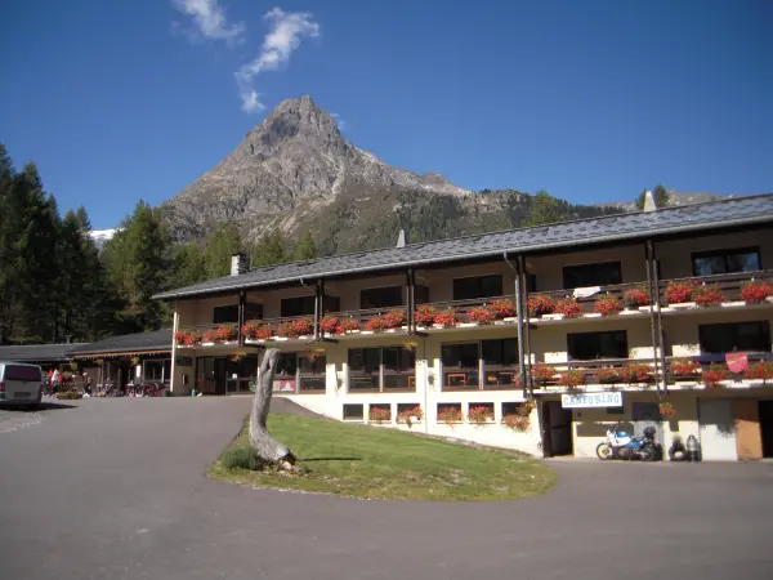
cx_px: 386
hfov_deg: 63.4
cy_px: 290
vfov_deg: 49.7
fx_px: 625
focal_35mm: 28
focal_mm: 5
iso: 100
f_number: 5.4
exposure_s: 1/400
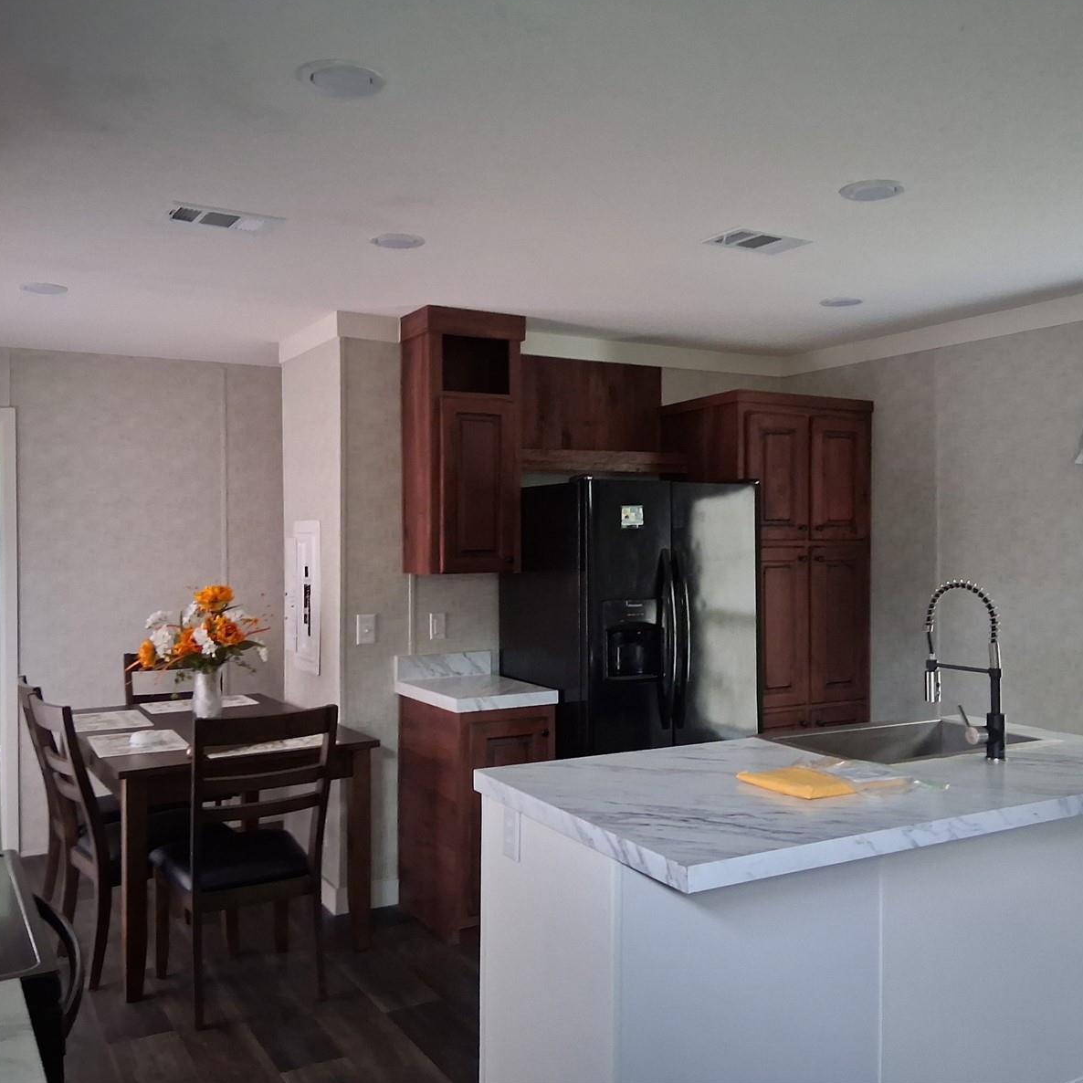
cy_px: 538
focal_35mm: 31
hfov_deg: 52.5
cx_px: 578
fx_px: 1097
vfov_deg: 52.5
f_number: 1.8
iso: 640
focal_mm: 3.98
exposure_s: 1/60
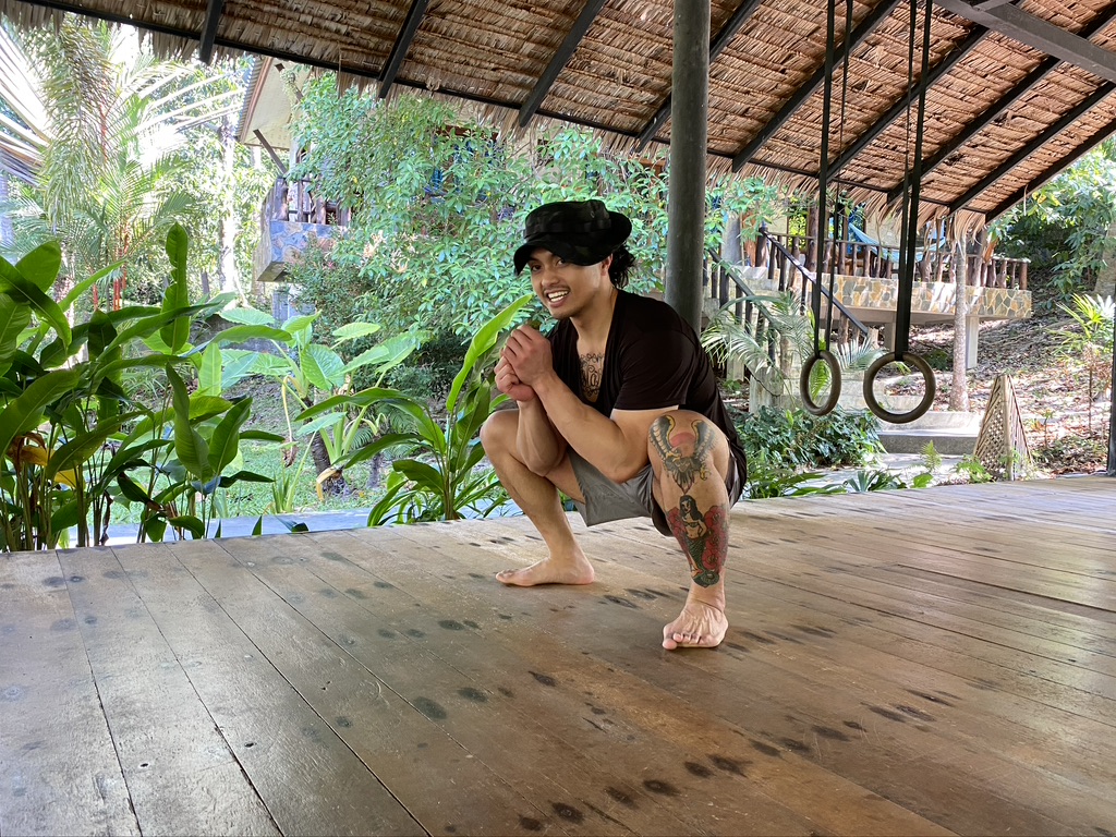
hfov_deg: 67.3
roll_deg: -2.0
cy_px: 418
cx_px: 558
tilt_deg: -2.8
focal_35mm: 26
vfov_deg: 53.1
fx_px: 838
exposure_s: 1/93
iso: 125
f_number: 1.8
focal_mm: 4.25
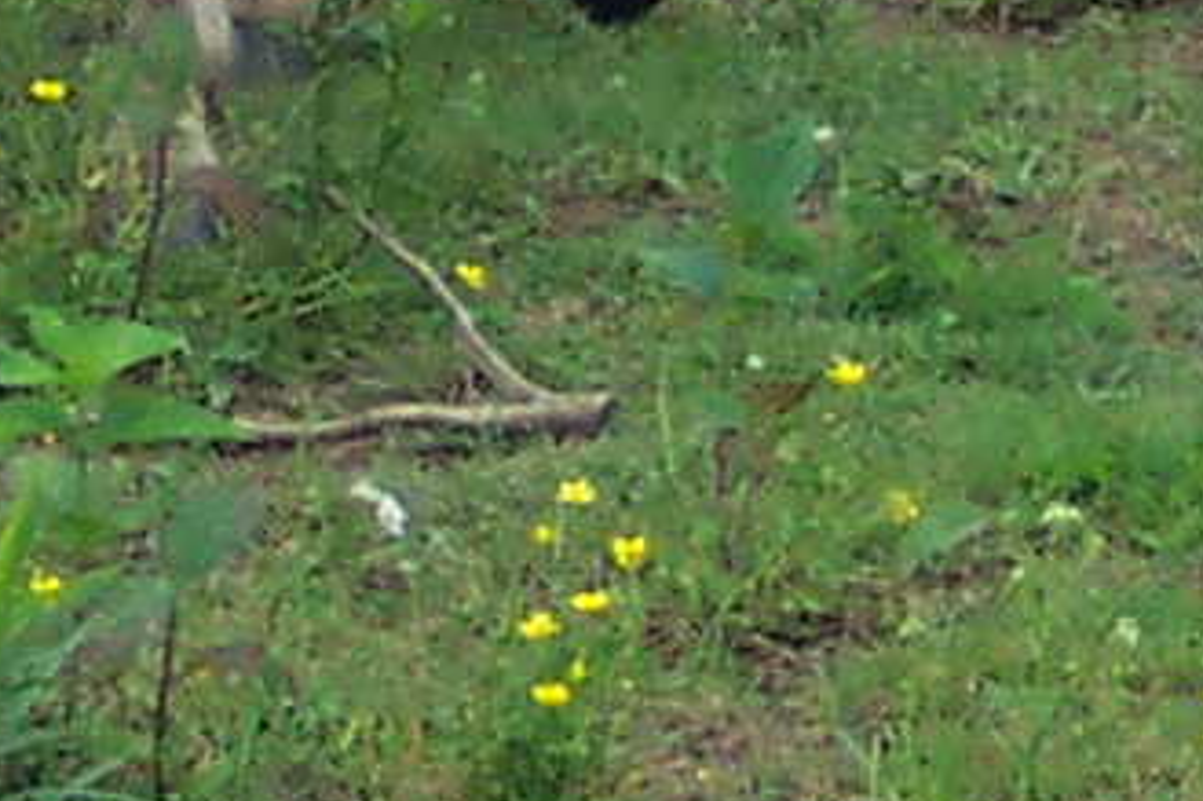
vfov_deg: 3.3
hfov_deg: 5.0
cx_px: 263
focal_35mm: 414
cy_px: -1050
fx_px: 13827
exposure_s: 1/500
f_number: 3.4
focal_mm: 13.3
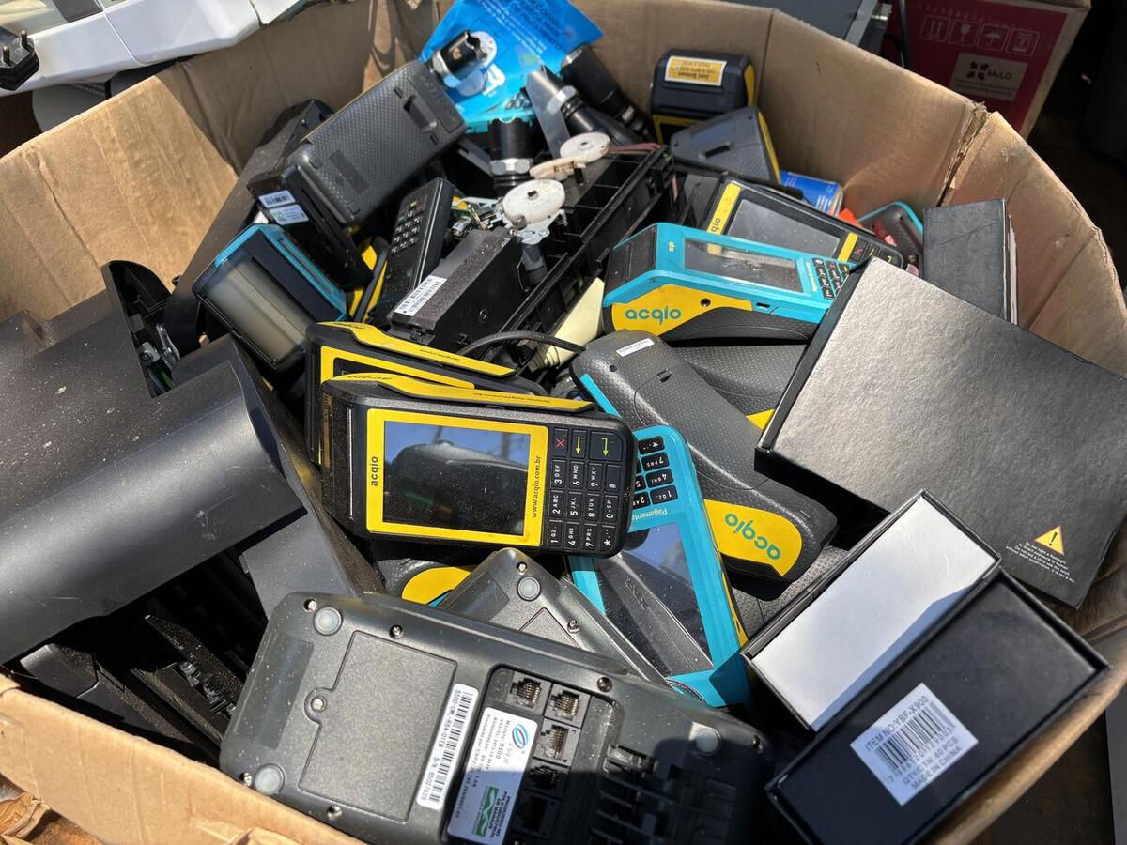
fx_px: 846
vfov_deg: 53.1
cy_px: 422
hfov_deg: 67.3
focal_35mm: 26
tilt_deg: -50.9
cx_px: 564
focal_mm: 5.96
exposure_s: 1/594
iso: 50
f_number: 1.6
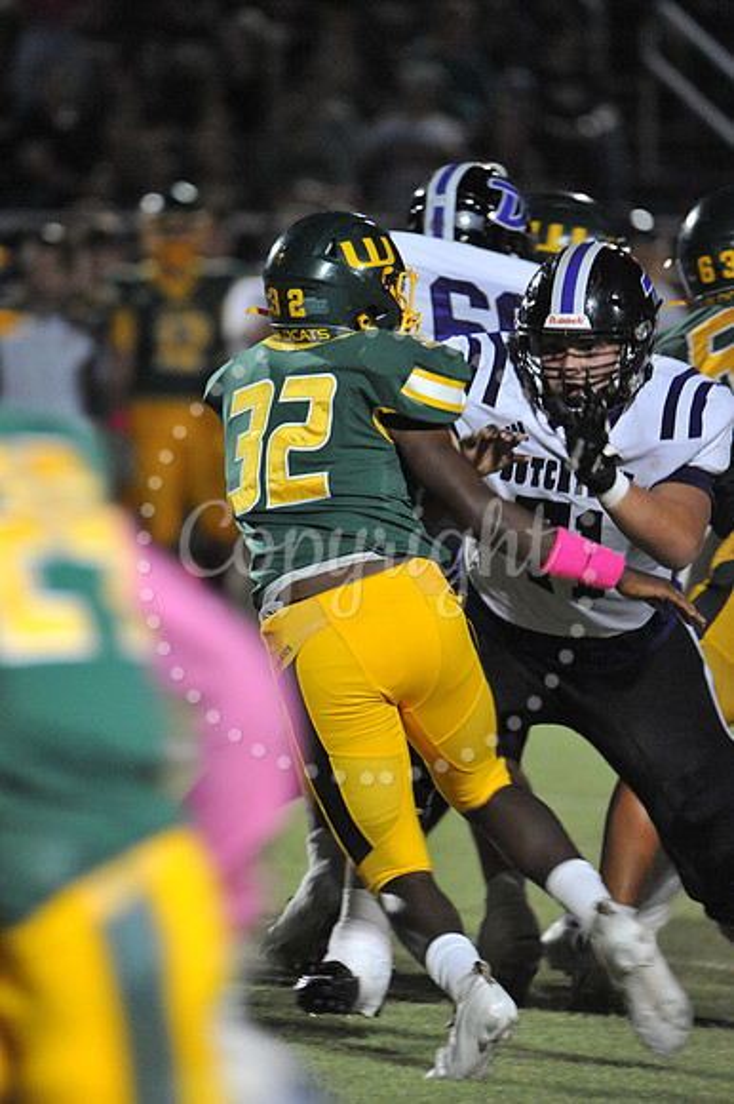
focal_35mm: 500
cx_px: 367
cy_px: 552
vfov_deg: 4.1
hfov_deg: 2.7
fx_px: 15309
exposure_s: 1/200
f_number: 6.3
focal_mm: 500
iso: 6400
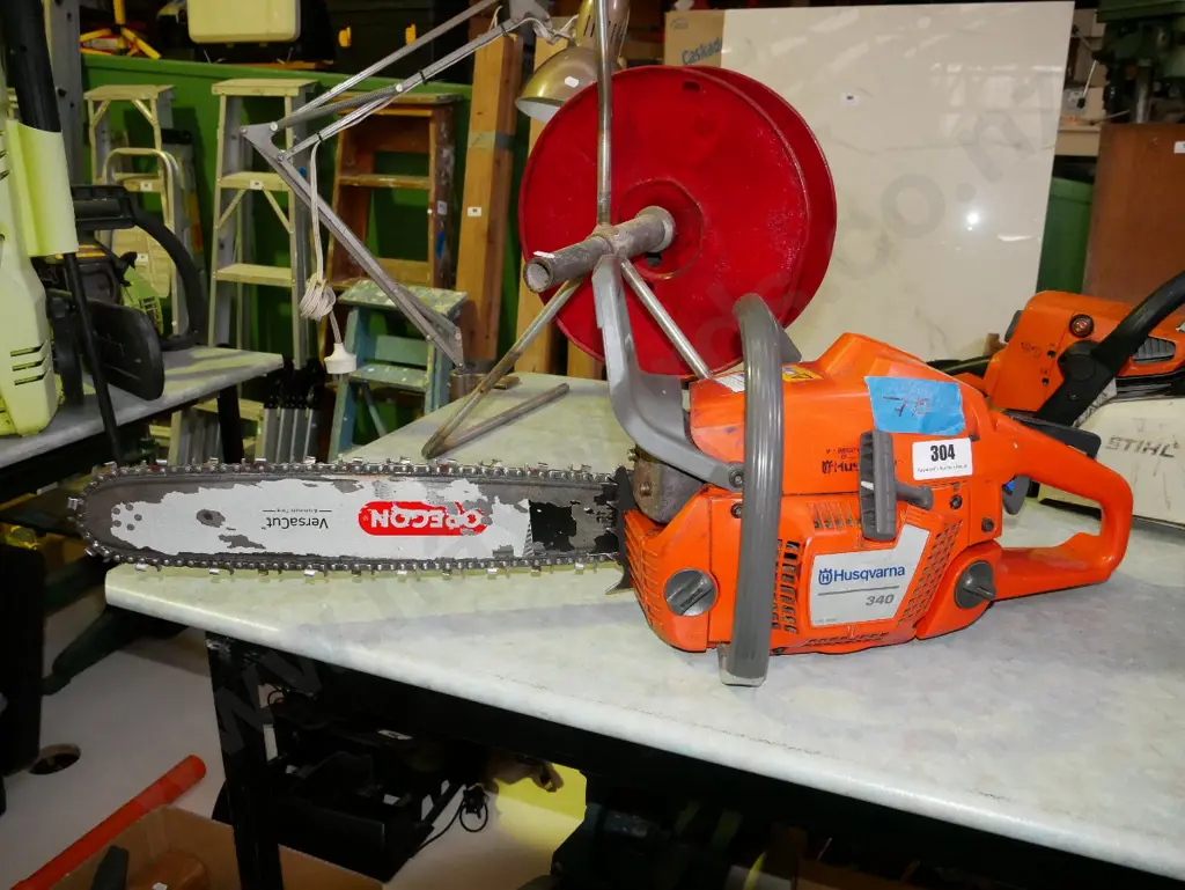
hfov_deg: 59.9
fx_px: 1027
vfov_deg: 46.8
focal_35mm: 30
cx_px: 592
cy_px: 445
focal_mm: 15
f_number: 5.6
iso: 3200
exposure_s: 1/125
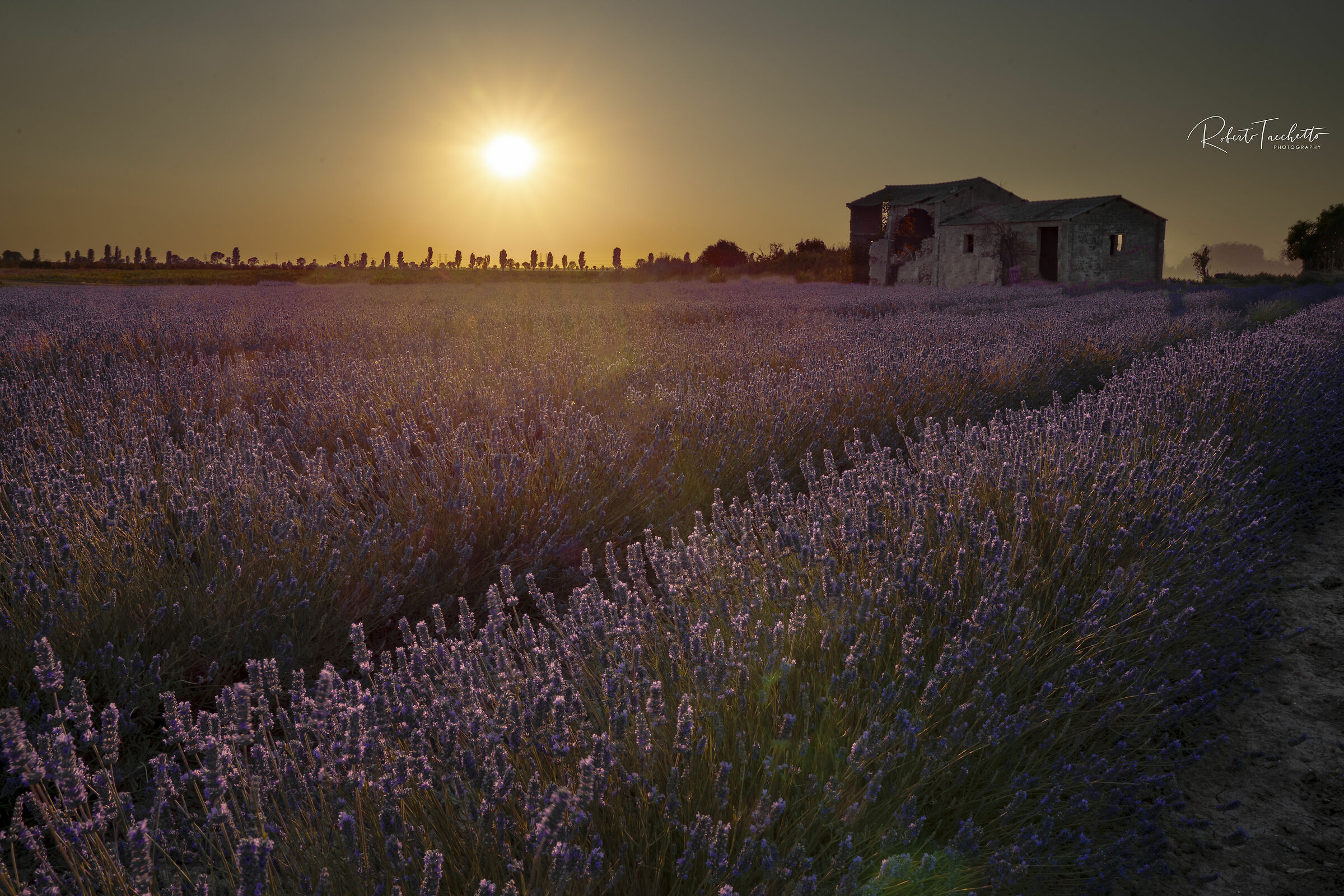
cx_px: 672
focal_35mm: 32
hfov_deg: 58.7
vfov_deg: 41.1
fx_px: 1195
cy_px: 448
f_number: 22
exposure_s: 1/13
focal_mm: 32
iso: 50
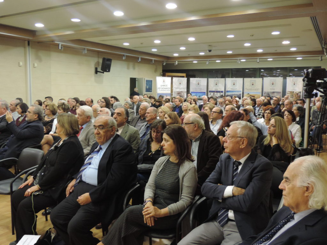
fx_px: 312
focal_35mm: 33
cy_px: 122
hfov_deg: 55.4
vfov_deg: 42.9
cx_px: 164
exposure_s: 1/20
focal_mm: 5.8
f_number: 3.2
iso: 400
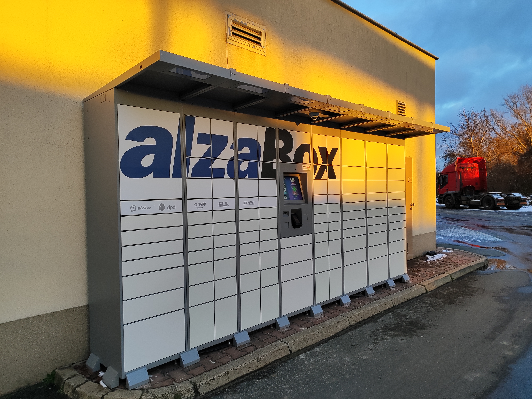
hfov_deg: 71.6
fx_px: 369
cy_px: 200
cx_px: 266
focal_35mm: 24
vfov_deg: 56.8
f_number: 1.89
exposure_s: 1/142
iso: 50
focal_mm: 5.89
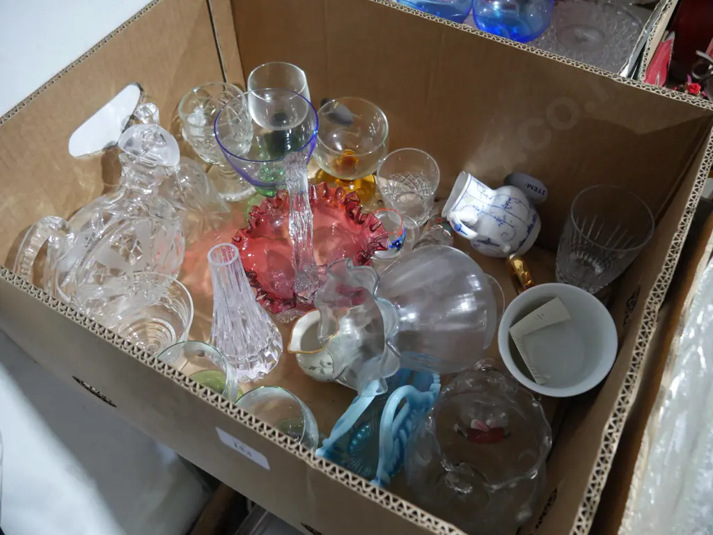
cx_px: 356
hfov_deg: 63.4
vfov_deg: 49.8
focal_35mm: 28
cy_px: 268
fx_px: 577
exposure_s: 1/60
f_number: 3.5
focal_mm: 14
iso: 1600
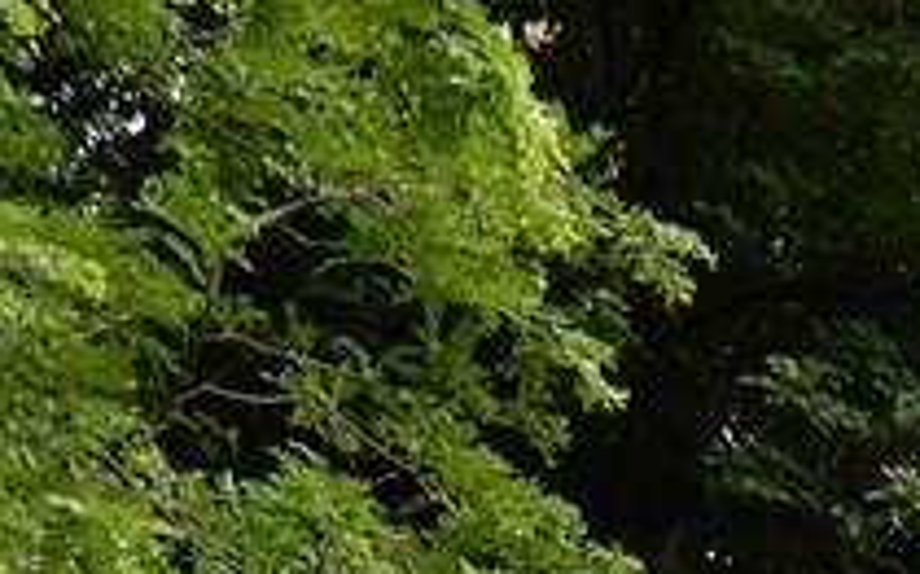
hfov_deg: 13.1
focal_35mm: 155
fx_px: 3884
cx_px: 1187
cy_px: 1393
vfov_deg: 7.8
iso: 80
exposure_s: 1/50
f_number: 3.5
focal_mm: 5.4
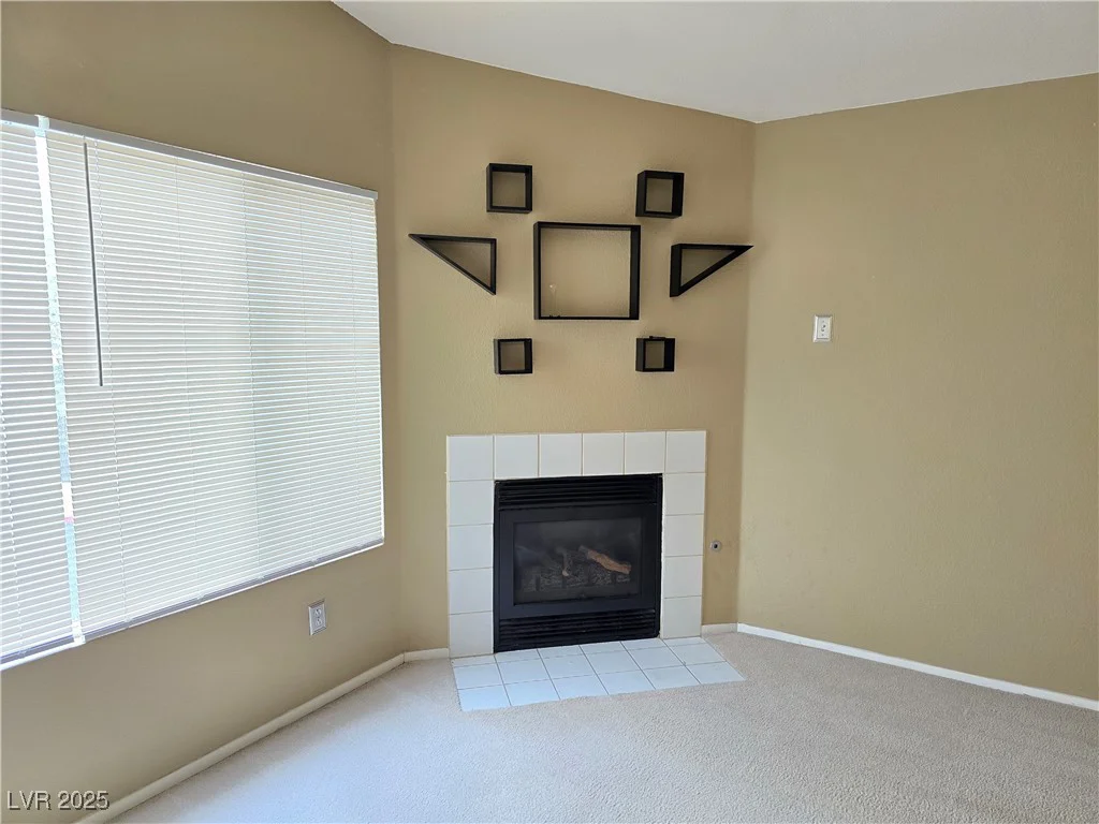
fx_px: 730
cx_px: 550
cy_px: 412
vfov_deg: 58.9
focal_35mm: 23
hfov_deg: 73.9
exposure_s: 1/120
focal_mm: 6.3
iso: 200
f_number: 1.7
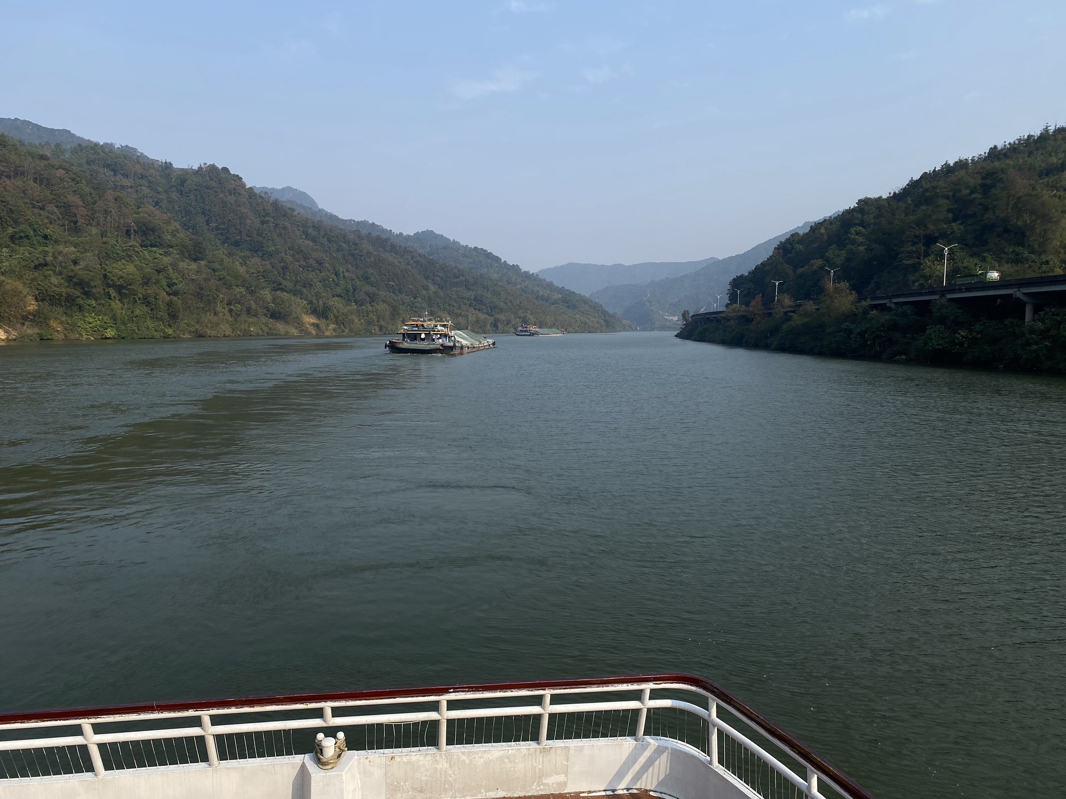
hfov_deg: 67.3
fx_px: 801
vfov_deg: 53.1
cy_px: 400
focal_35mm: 26
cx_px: 533
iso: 32
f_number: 1.8
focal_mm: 4.25
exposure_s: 1/2688
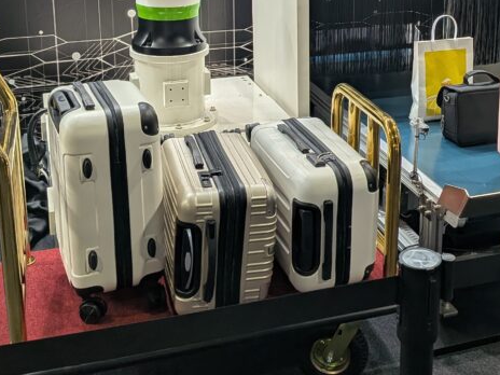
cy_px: 47
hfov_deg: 35.9
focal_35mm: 53
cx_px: 320
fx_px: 766
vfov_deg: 26.7
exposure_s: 1/200
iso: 26
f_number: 1.7
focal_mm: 4.53
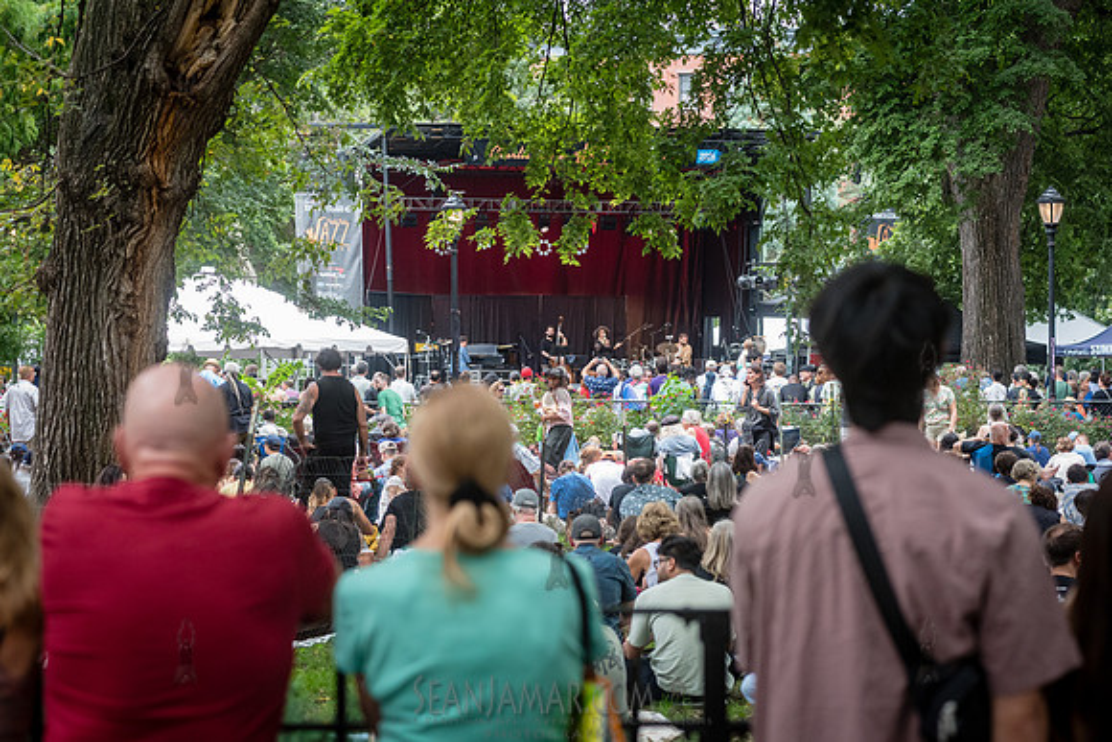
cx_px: 556
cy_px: 371
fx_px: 3334
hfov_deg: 18.9
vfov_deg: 12.7
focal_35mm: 108
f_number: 5
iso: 2000
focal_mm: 105
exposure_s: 1/500
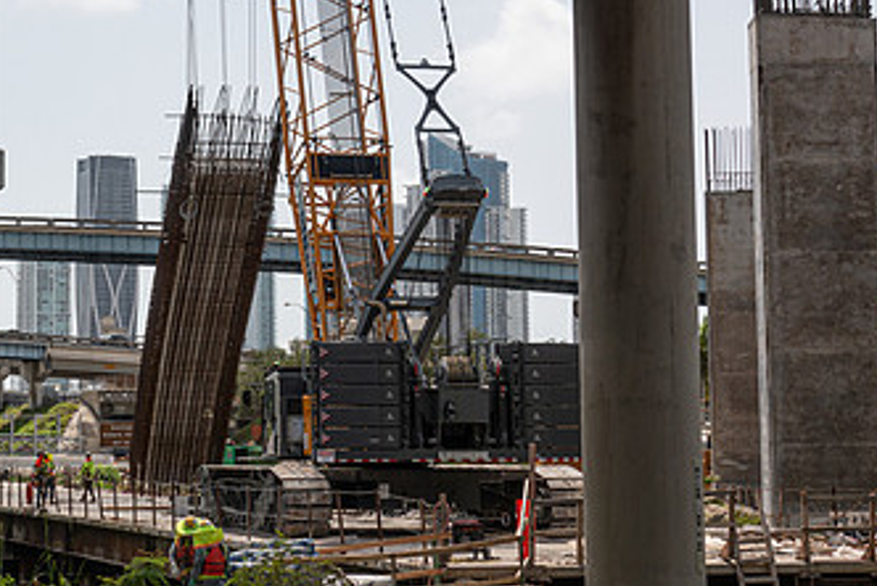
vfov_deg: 14.3
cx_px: 161
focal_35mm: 96
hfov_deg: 20.9
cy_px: 205
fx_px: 2341
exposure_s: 1/500
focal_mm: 20.05
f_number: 7.1
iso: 125
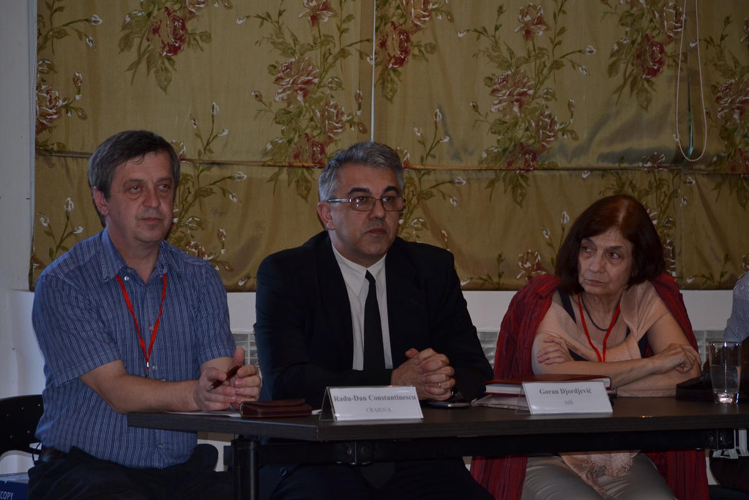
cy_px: 250
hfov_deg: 14.9
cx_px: 374
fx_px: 2871
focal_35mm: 138
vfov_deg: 9.9
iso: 200
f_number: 5.6
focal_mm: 92
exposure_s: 1/60
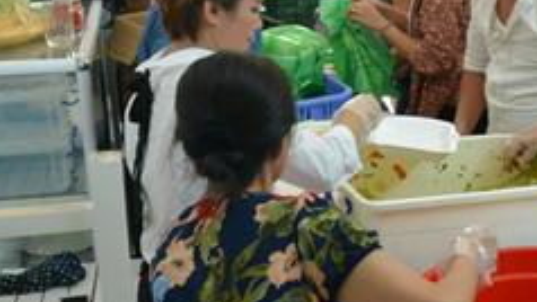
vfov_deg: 14.6
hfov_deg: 23.9
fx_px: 1182
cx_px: 600
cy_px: 122
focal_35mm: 83
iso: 800
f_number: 3.5
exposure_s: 1/50
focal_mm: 10
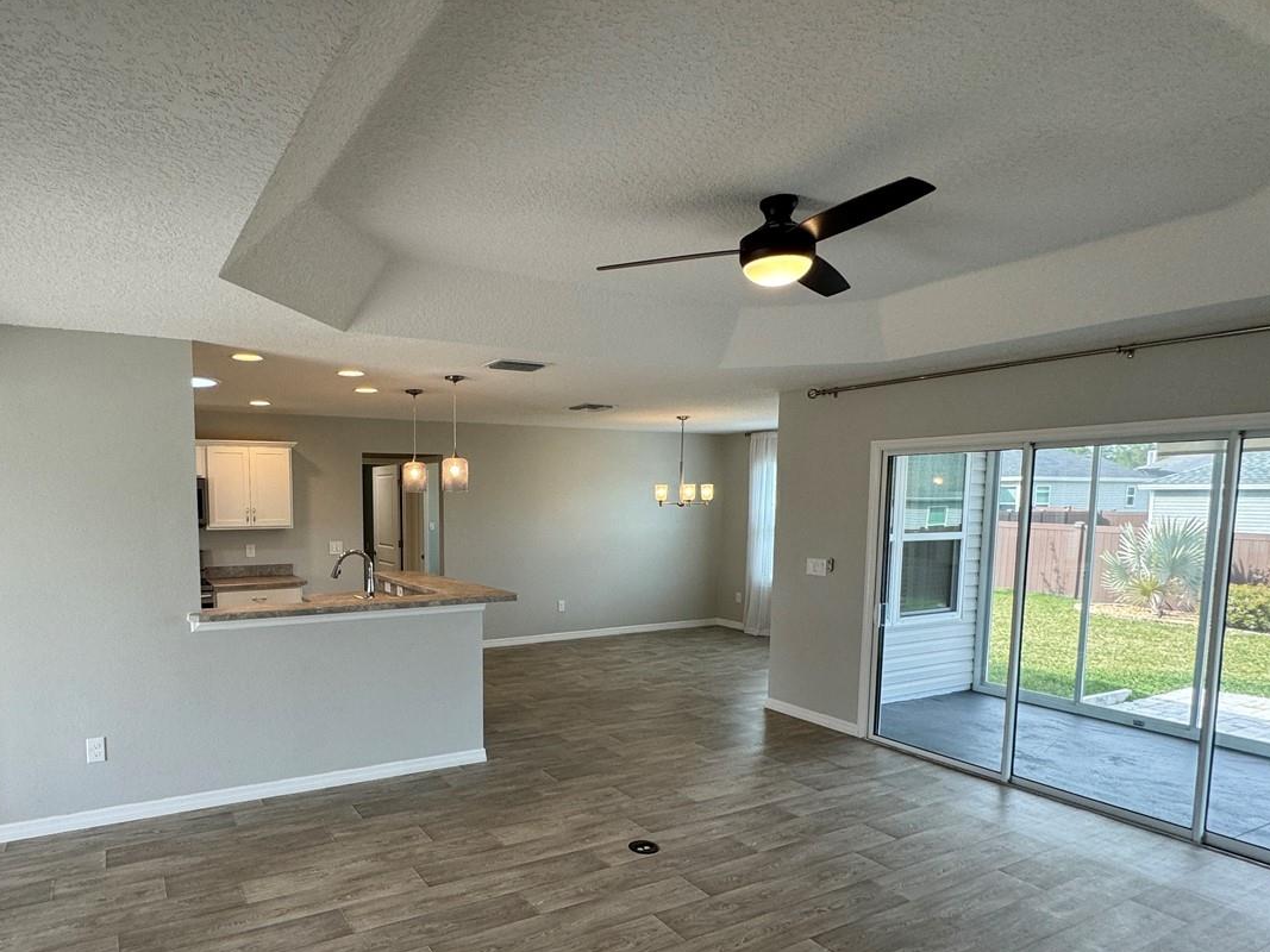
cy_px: 576
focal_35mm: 21
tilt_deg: -5.9
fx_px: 770
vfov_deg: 62.8
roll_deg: -0.8
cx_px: 486
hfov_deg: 77.7
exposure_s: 1/120
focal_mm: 2.22
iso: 80
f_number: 2.2
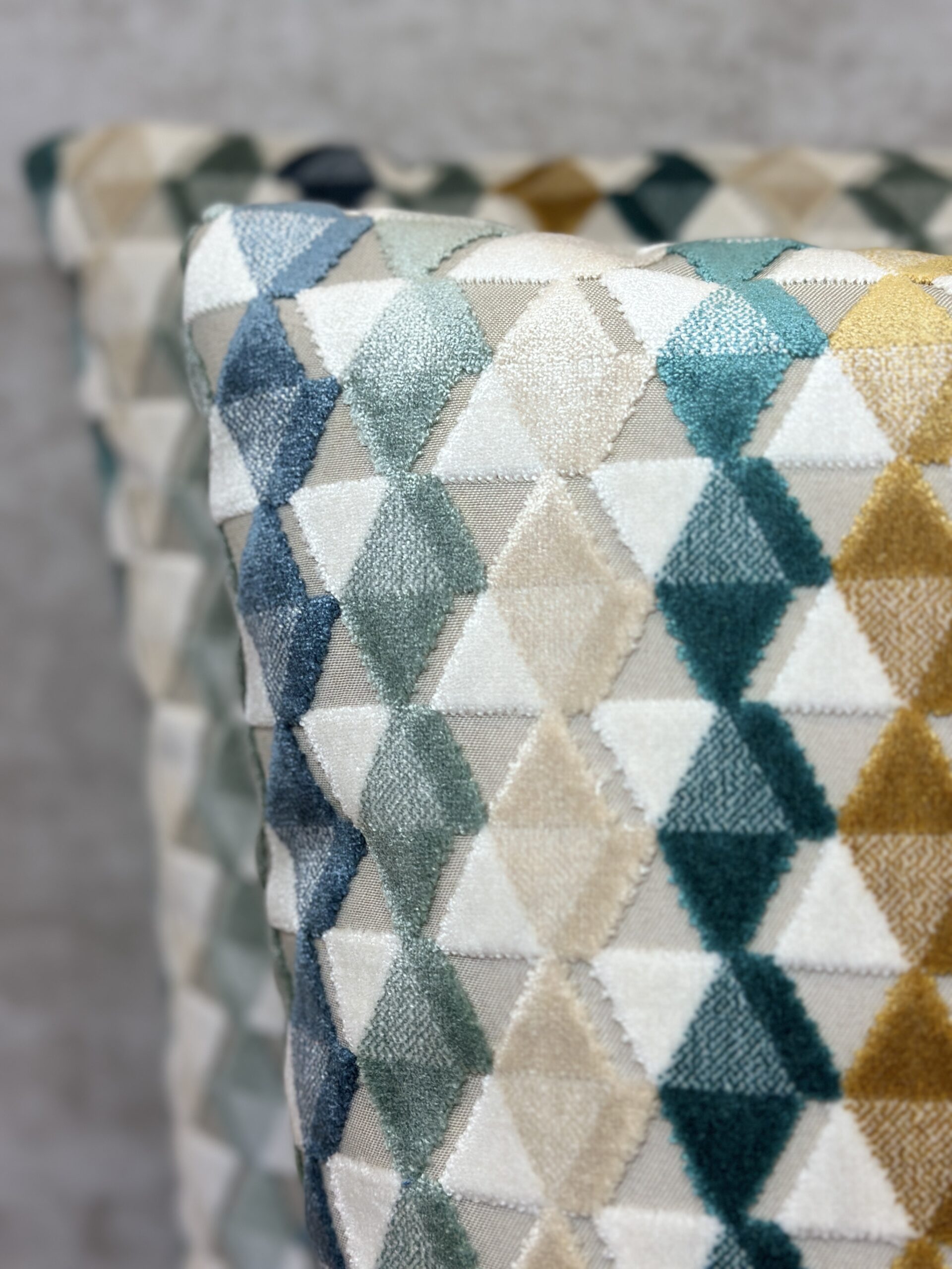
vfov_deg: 39.7
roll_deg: +0.8
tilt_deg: -18.3
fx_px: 1760
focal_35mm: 48
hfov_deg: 30.3
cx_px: 476
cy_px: 634
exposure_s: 1/285
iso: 80
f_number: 1.78
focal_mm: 6.86
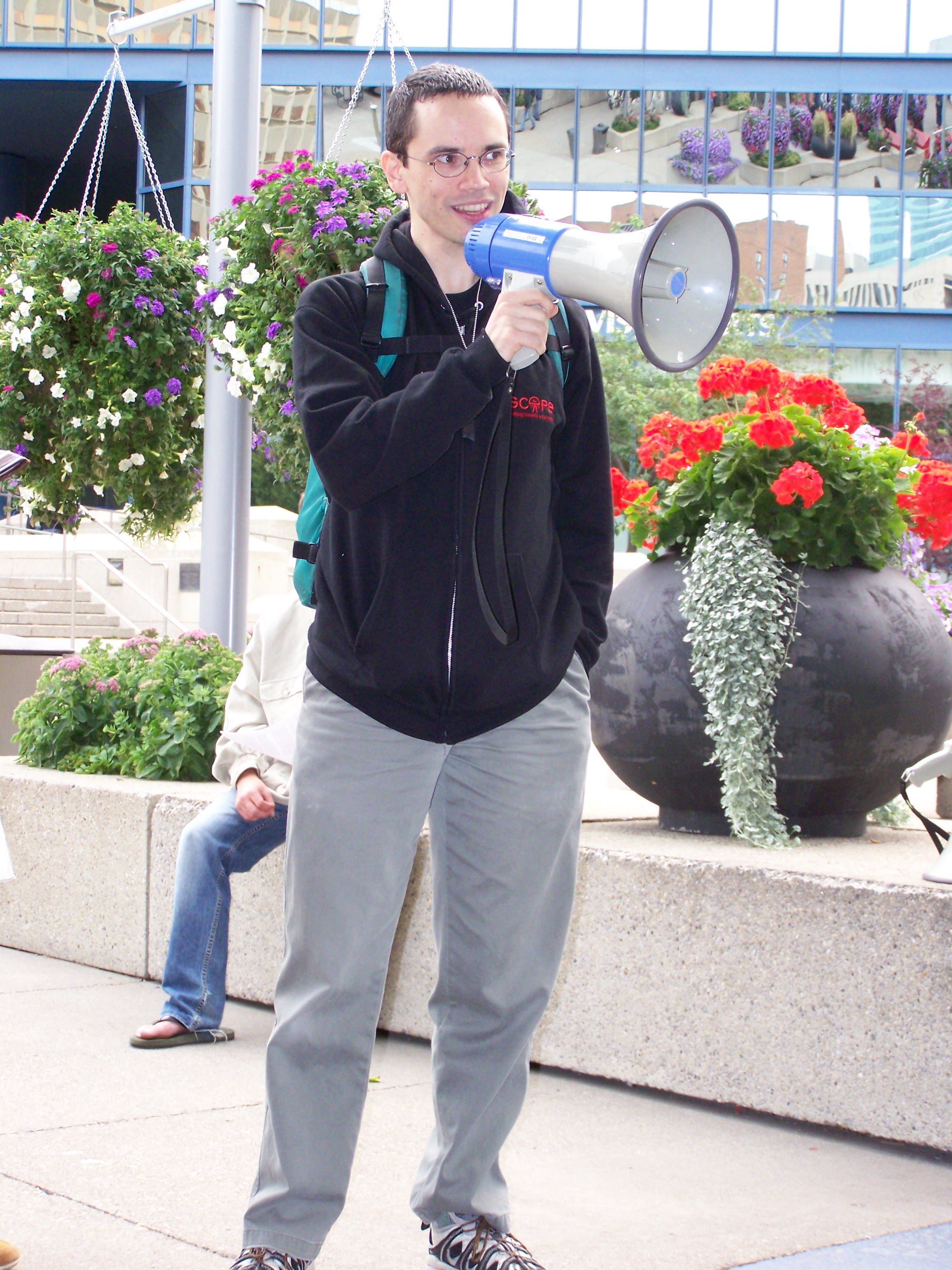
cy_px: 635
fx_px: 2530
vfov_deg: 28.2
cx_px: 476
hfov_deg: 21.3
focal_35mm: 69
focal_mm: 11.5
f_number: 3.2
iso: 160
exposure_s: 1/200
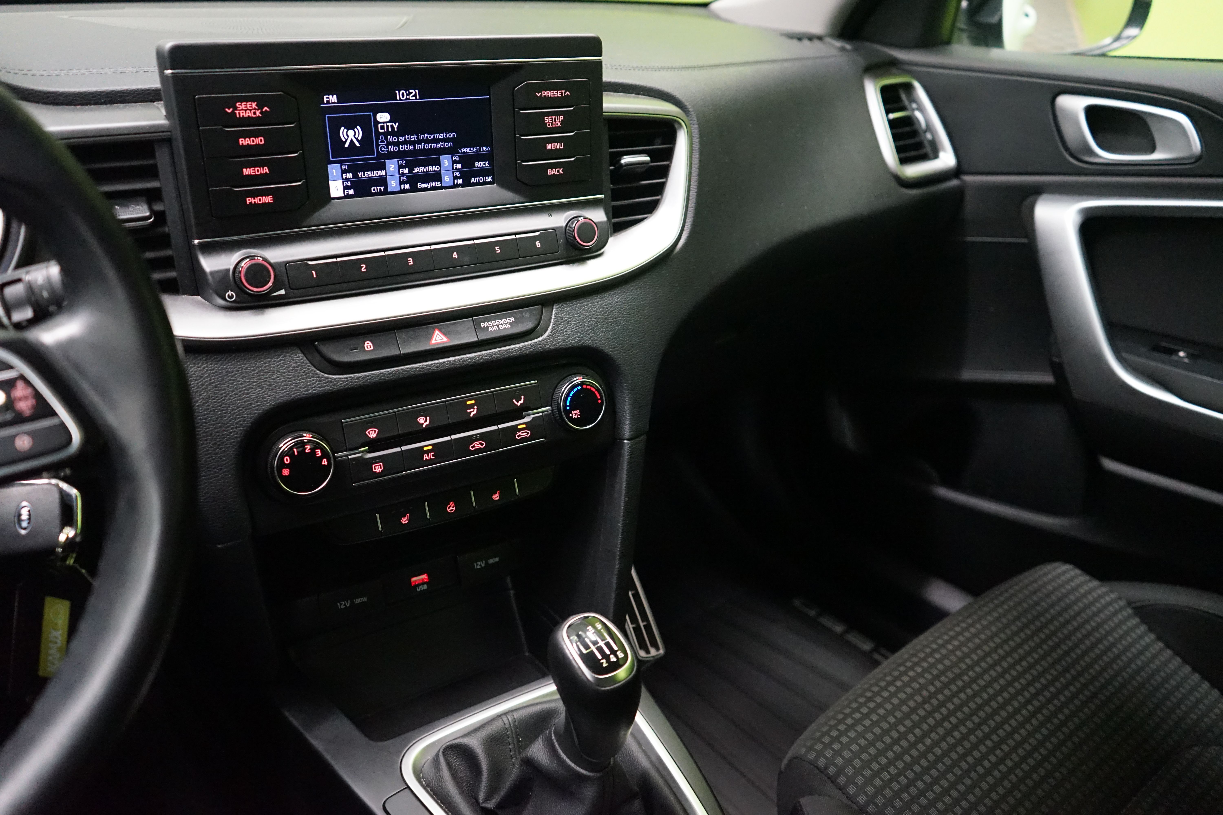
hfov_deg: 65.5
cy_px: 408
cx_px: 612
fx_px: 951
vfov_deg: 46.4
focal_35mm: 28
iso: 6400
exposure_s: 1/50
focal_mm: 28
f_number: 3.5
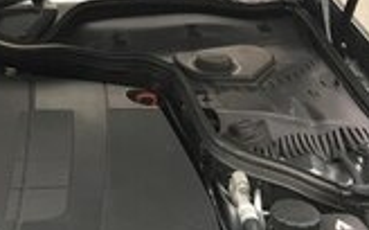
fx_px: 934
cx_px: -45
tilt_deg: -7.1
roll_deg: -0.3
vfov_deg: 12.8
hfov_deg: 21.1
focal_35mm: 93
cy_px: -171
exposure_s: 1/33
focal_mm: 4.15
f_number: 2.2
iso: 40
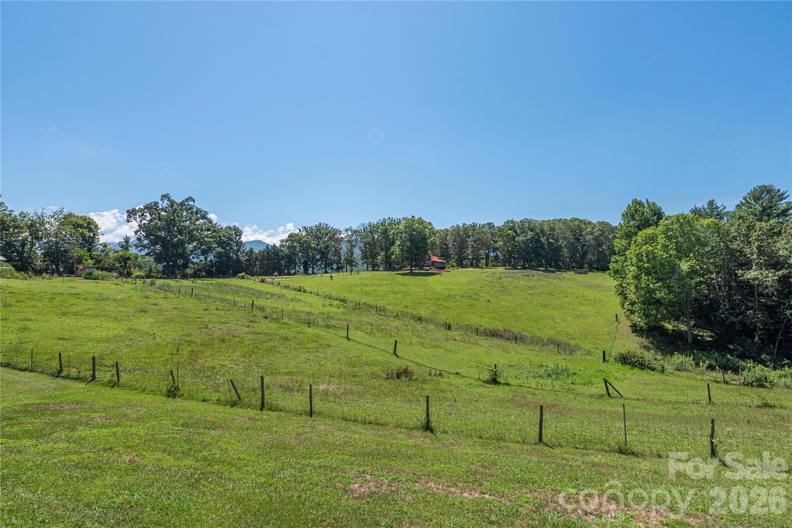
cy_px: 264
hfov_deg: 93.3
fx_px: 374
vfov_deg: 70.5
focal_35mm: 17
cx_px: 396
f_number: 8
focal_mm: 17
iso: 320
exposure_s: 1/3200
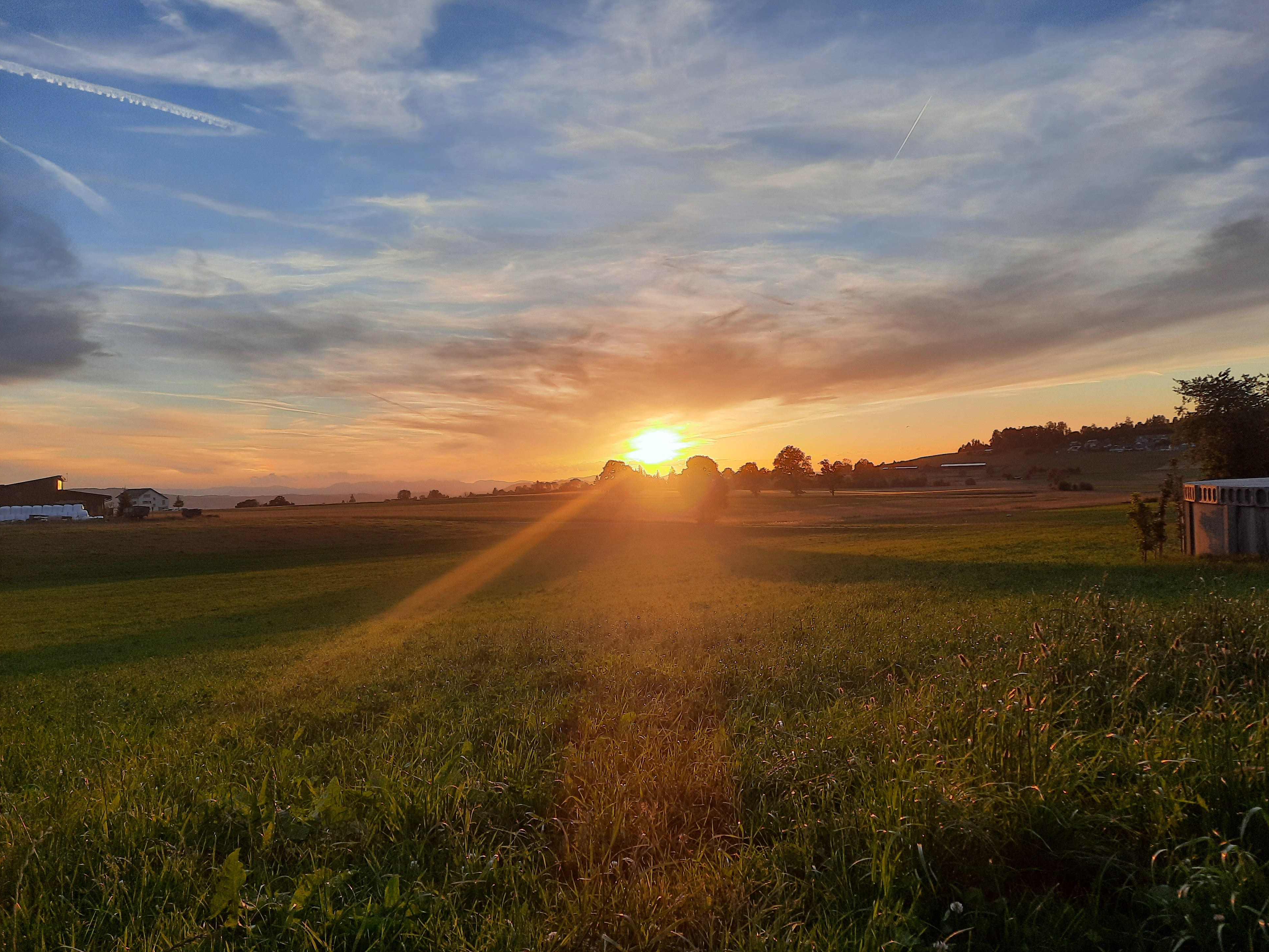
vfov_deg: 53.1
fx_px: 953
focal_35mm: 26
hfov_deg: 67.3
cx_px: 657
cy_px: 463
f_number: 2
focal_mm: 4.6
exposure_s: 1/381
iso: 32
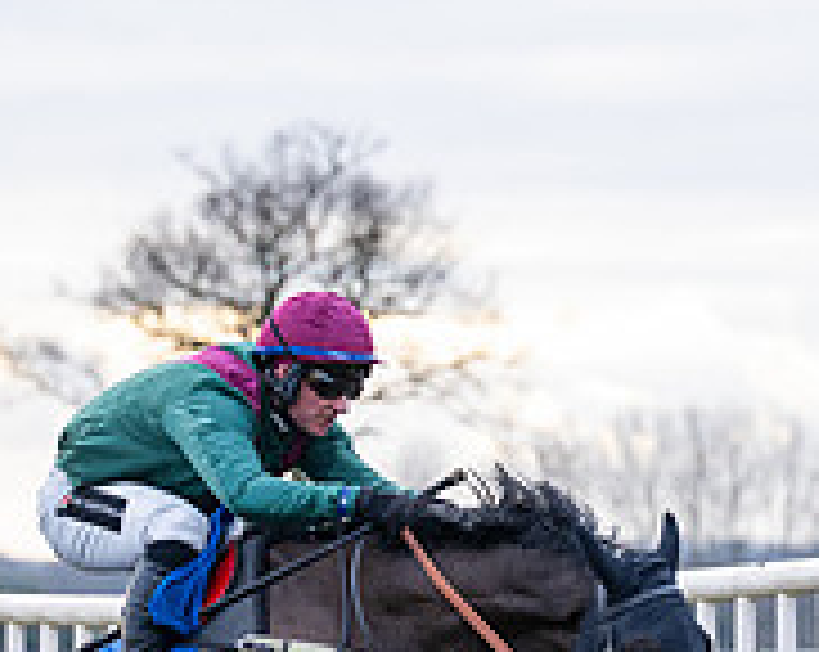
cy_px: 766
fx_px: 8833
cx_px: 375
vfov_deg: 4.2
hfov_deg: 5.3
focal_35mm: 365
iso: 800
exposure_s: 1/1250
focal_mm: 90
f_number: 2.8
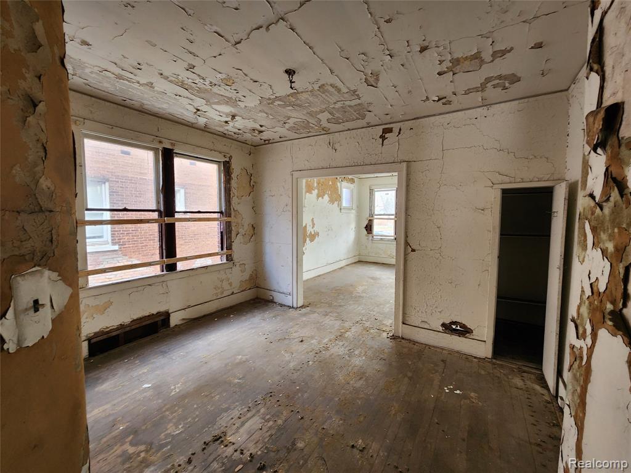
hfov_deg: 106.2
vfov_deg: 89.9
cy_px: 236
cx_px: 316
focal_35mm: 13
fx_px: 237
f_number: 2.2
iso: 200
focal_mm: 2.2
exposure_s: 1/60
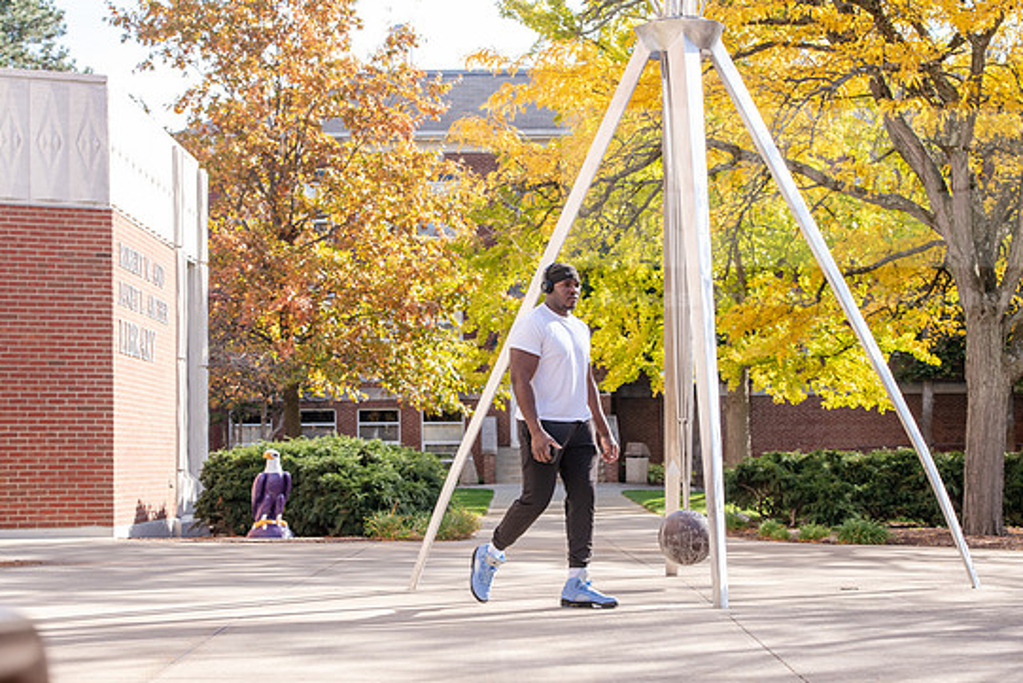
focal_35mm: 75
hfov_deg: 27.0
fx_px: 2132
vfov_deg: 18.2
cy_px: 338
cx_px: 505
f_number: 7.1
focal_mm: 70
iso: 250
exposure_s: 1/200
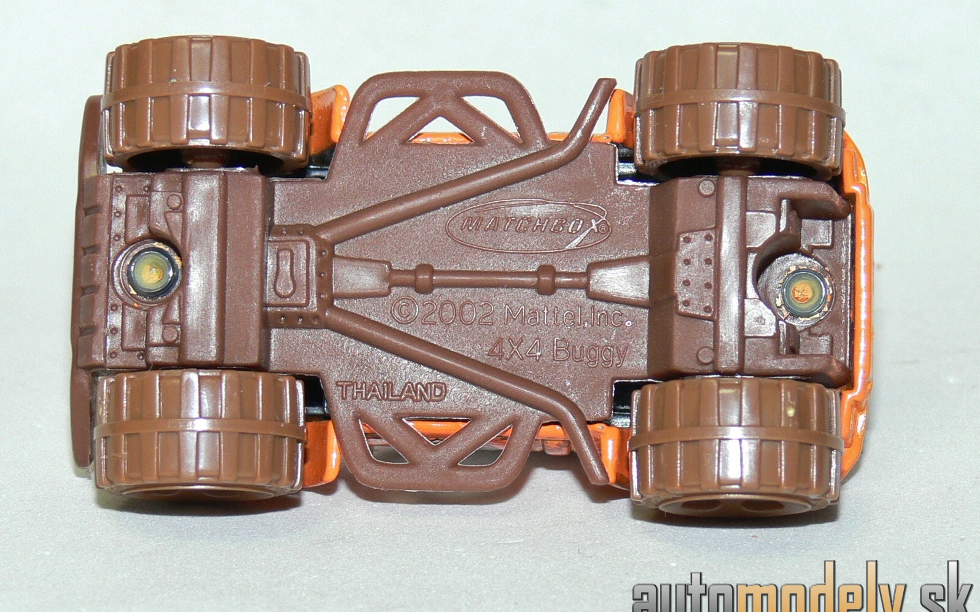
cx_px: 491
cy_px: 285
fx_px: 4059
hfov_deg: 13.8
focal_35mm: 152
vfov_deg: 8.6
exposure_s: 1/30
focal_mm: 19.1
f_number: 4
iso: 100
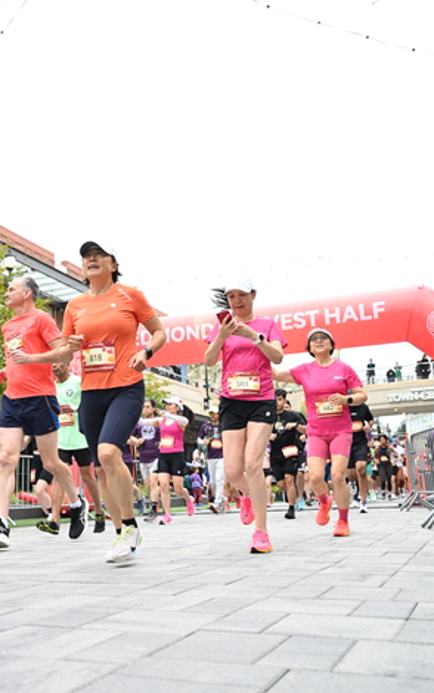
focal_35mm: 37
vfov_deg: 52.7
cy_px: 369
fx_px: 700
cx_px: 172
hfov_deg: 34.3
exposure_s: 1/640
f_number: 4
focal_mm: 31
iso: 2000
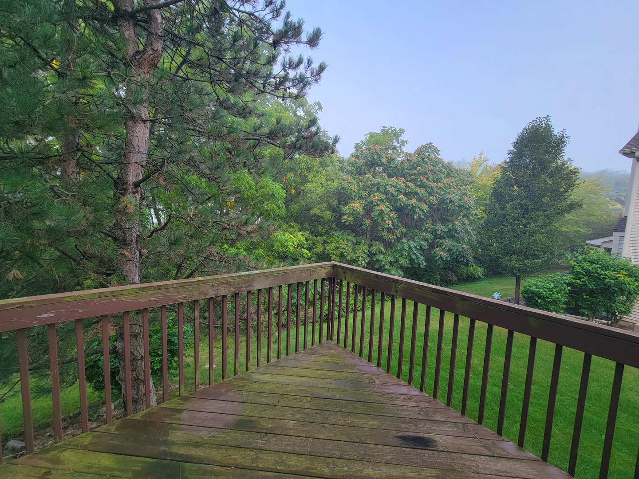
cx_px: 320
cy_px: 240
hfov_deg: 106.2
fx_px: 240
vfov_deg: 89.9
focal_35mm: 13
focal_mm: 2.2
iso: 50
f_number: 2.2
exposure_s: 1/204
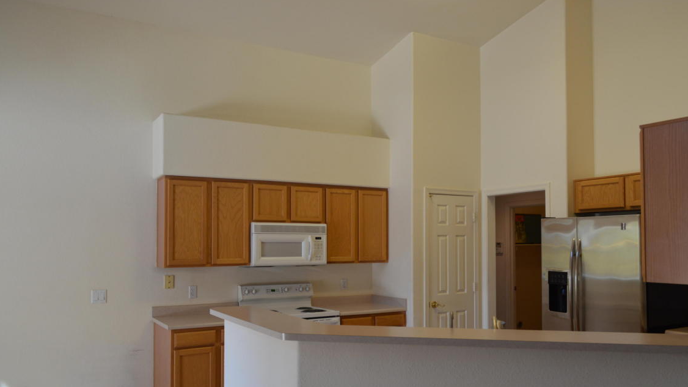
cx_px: 350
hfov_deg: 66.1
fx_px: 529
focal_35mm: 29
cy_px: 227
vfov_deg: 40.0
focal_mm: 18
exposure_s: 1/100
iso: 400
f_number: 5
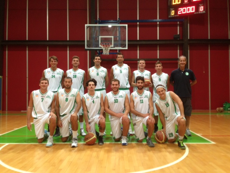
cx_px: 115
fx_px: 219
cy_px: 86
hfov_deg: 55.4
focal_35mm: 33
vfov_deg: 42.9
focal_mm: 4.13
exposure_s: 1/20
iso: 160
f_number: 2.4
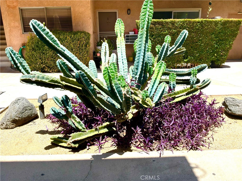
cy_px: 90
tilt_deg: -15.4
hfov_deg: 63.4
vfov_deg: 49.7
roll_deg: +0.6
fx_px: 196
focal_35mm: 28
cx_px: 121
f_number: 1.8
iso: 25
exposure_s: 1/1195
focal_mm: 3
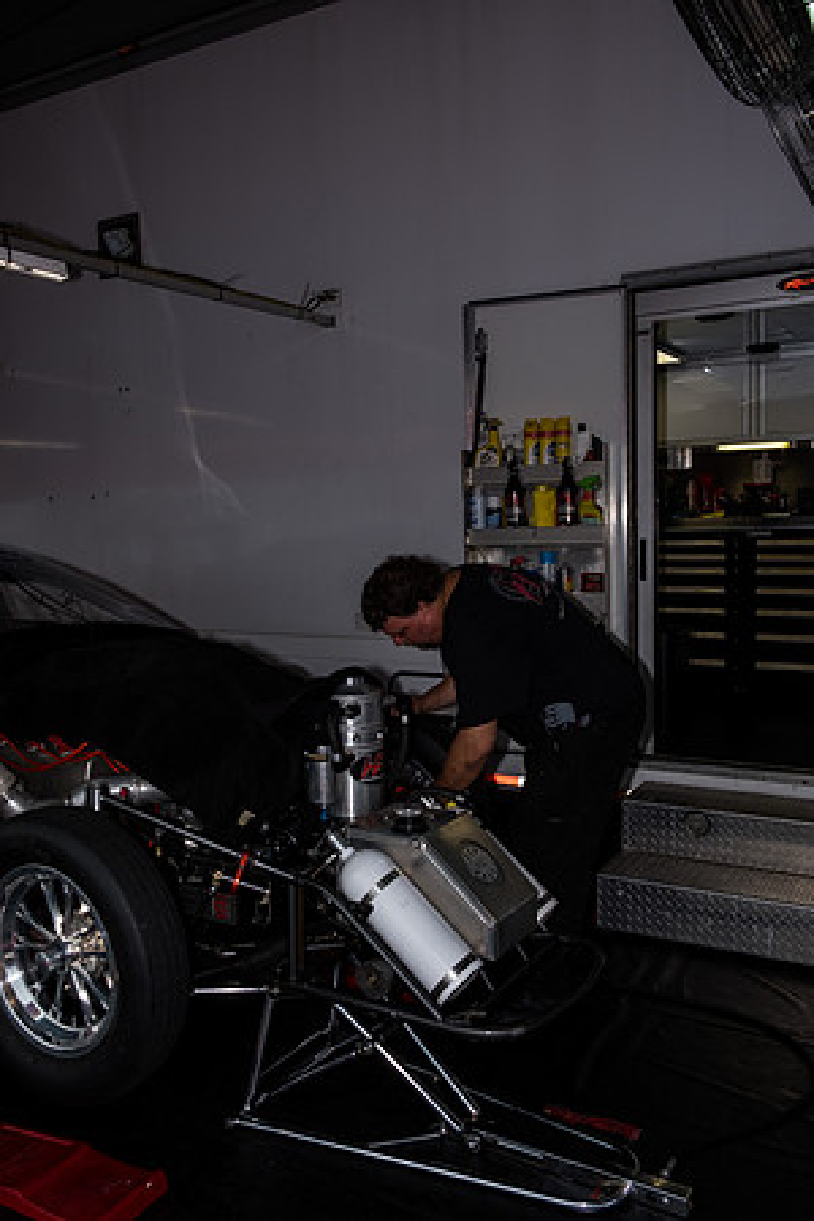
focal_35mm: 28
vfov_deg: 65.5
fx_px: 950
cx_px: 407
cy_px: 610
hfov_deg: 46.4
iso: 400
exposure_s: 1/200
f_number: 9
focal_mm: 18.8
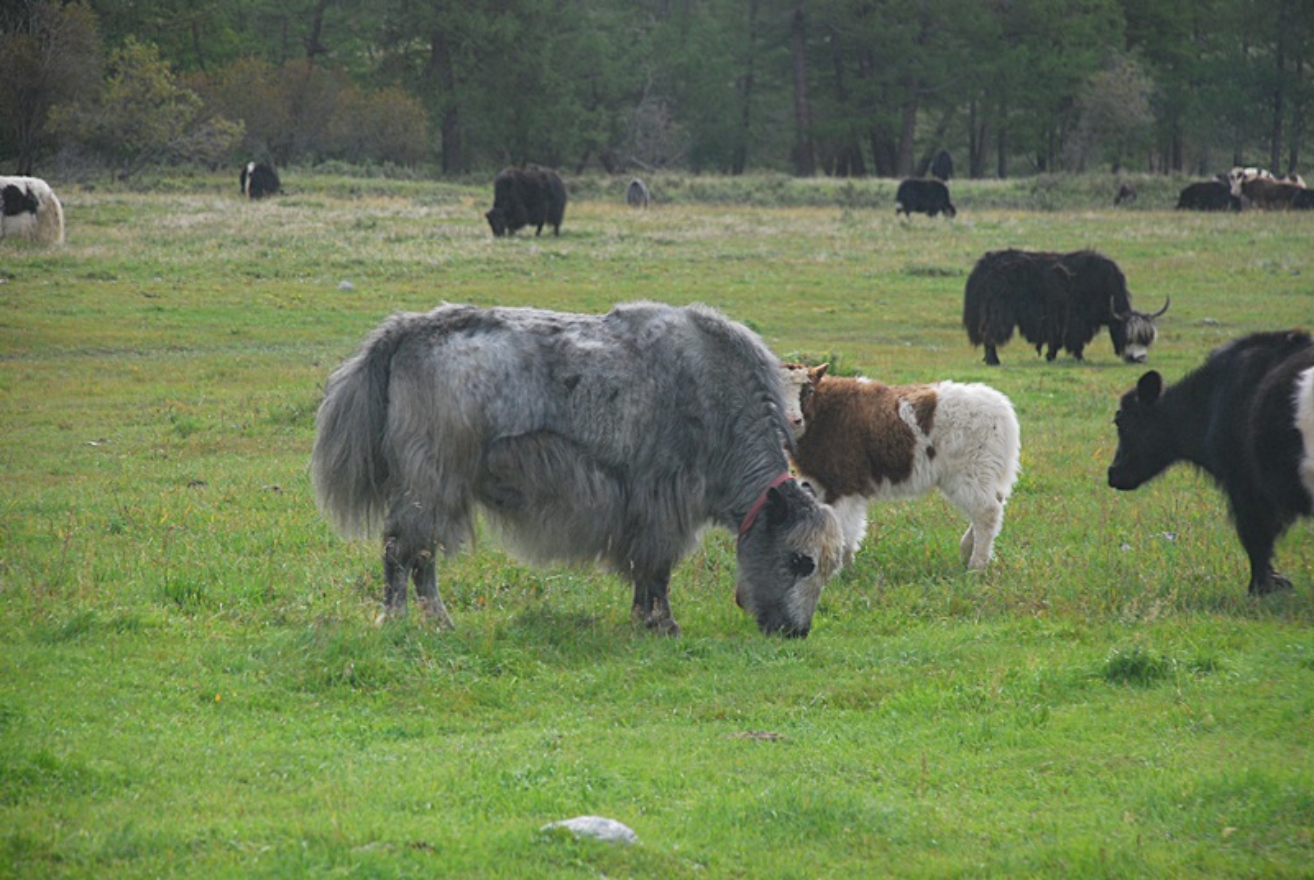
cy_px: 440
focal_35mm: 168
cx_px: 657
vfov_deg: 8.2
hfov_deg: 12.2
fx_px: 6141
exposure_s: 1/500
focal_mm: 112
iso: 400
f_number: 5.6
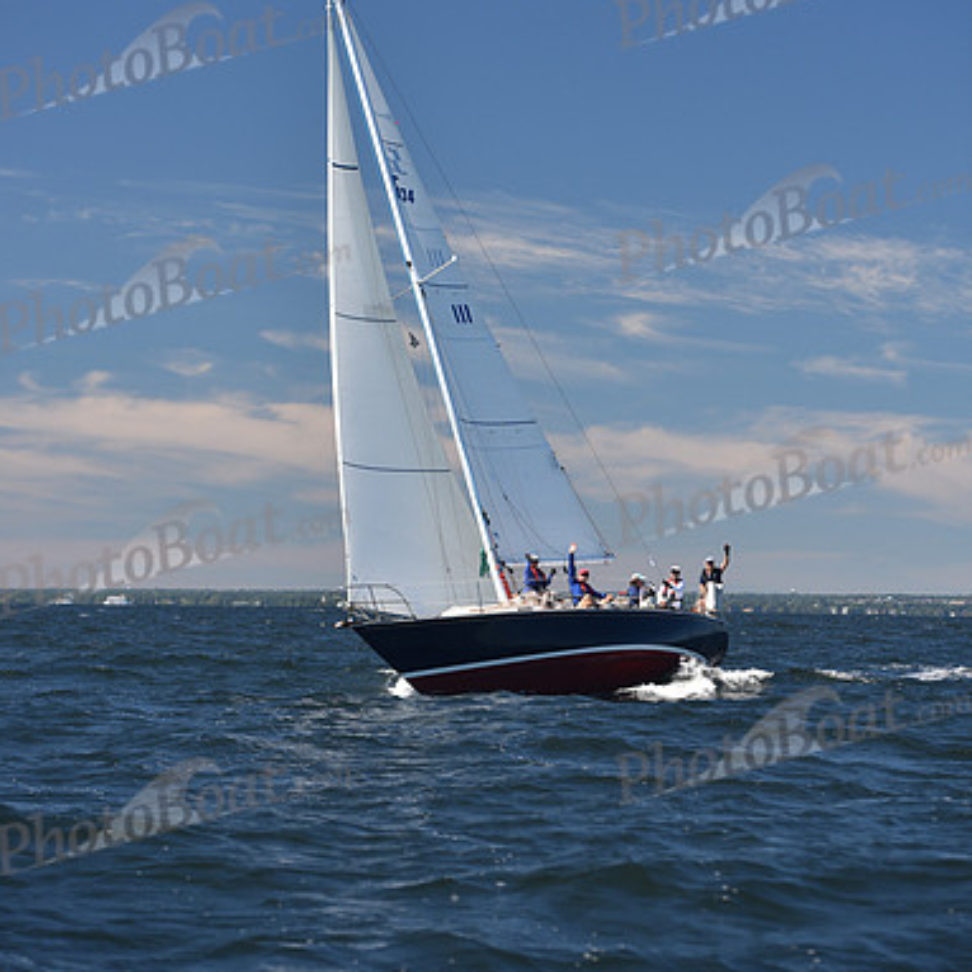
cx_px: 483
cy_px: 386
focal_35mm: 126
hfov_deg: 13.8
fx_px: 4003
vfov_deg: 13.8
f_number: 3.5
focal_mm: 98
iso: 200
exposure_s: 1/1000
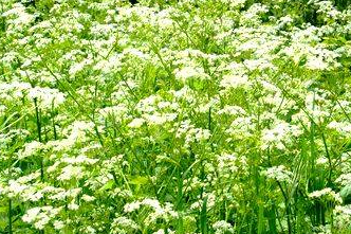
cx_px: 257
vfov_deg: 13.8
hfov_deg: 20.5
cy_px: 60
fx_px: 965
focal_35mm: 99
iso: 400
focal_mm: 38
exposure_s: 1/350
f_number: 9.5
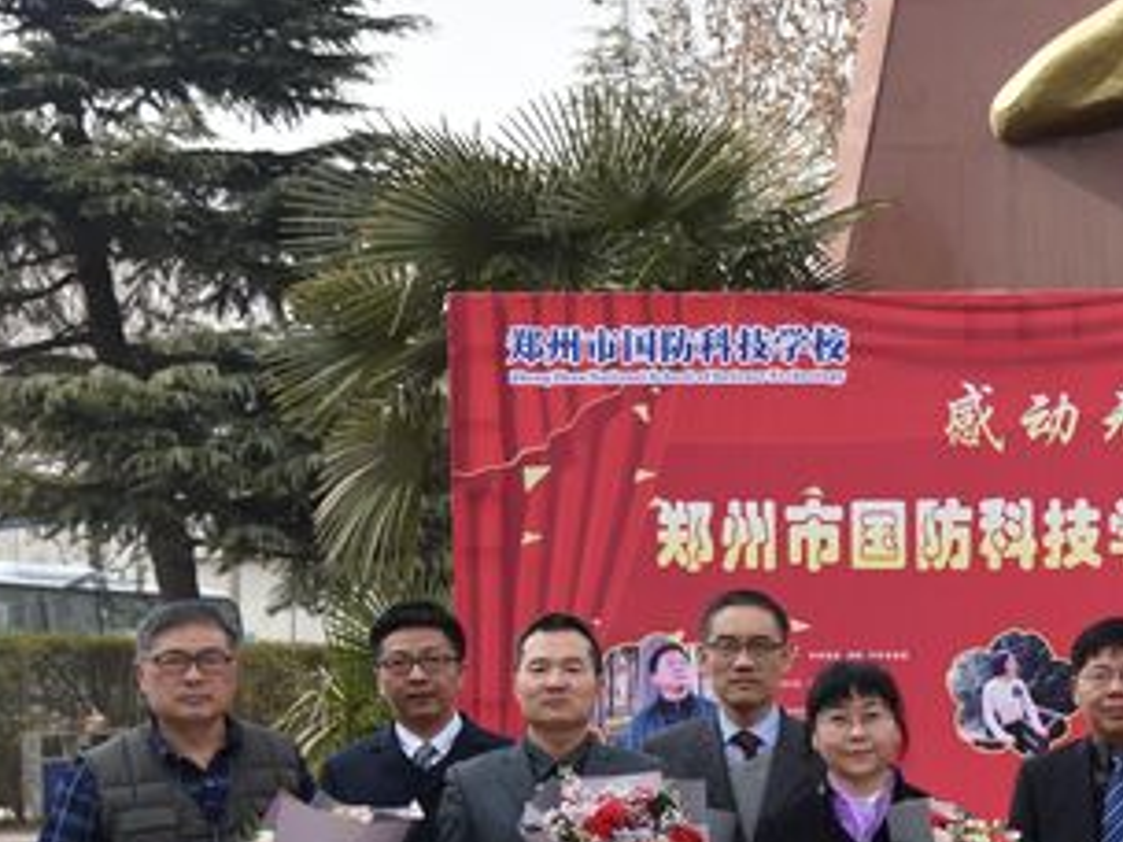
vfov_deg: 17.0
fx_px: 2790
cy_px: 735
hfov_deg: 21.3
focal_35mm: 86
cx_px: 1319
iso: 200
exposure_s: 1/250
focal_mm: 34
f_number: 8
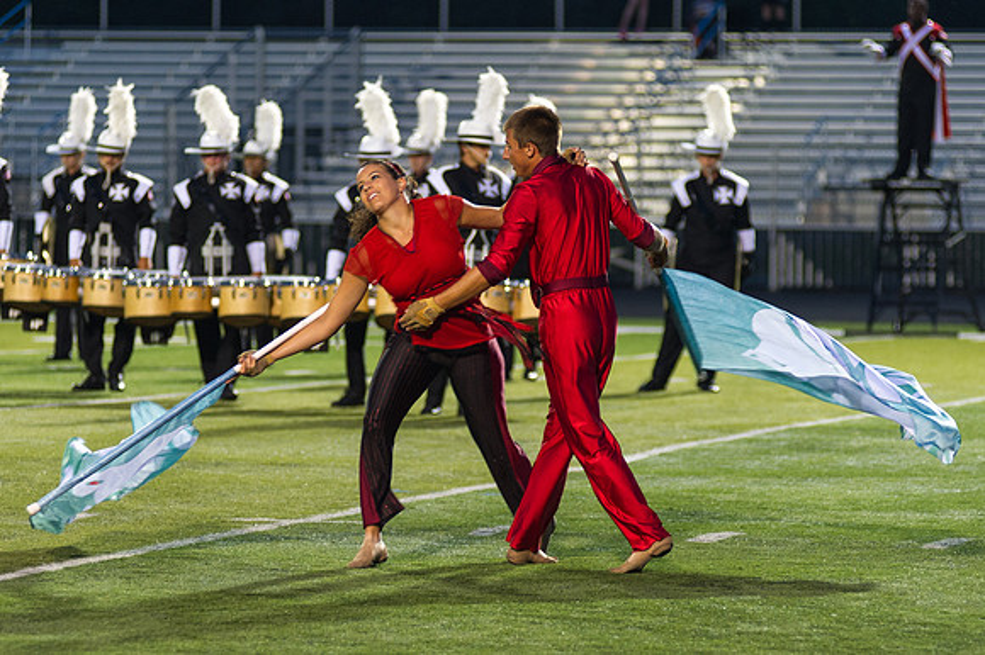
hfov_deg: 10.2
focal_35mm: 201
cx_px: 471
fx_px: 5503
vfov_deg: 6.8
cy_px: 318
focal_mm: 145
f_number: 2.8
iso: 1600
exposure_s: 1/160
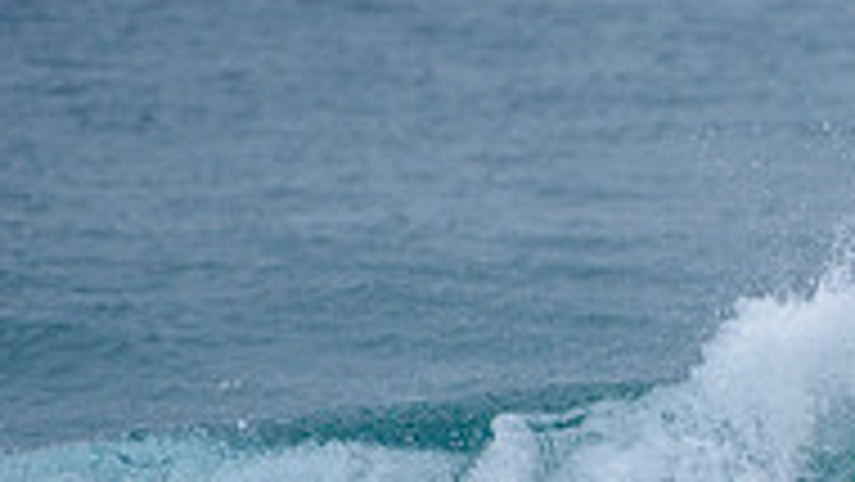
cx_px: 1138
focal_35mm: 1597
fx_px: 36216
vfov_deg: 0.8
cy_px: 561
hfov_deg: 1.4
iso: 500
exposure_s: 1/2000
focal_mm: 500
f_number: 5.6
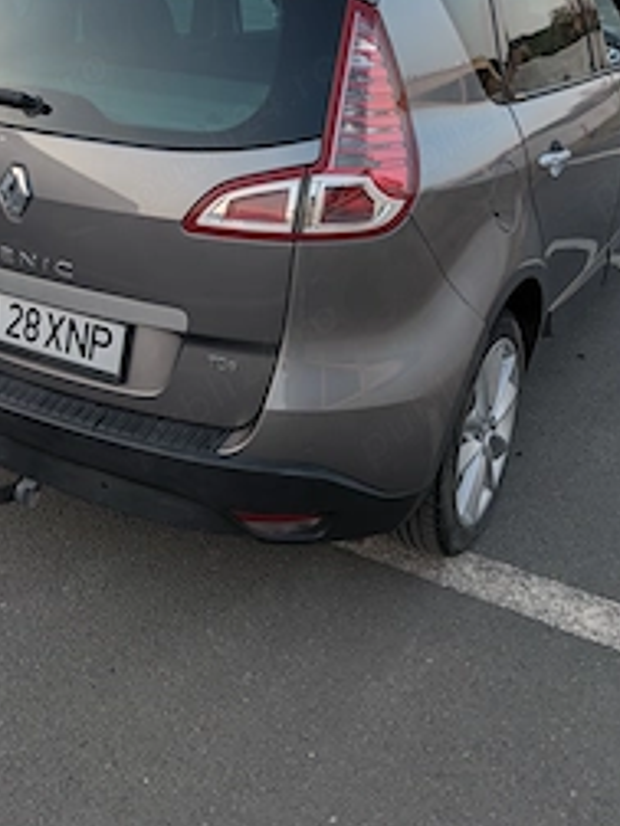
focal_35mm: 38
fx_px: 907
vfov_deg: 46.8
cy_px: 185
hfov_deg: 37.7
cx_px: 348
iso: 23
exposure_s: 1/220
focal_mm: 6.9
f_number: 1.68
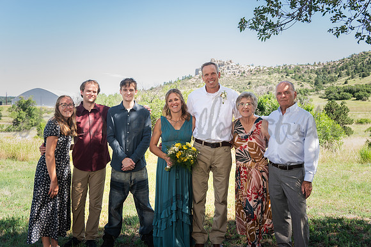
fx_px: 391
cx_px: 186
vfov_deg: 35.0
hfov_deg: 50.7
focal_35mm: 38
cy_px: 124
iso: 250
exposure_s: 1/200
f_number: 6.3
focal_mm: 38
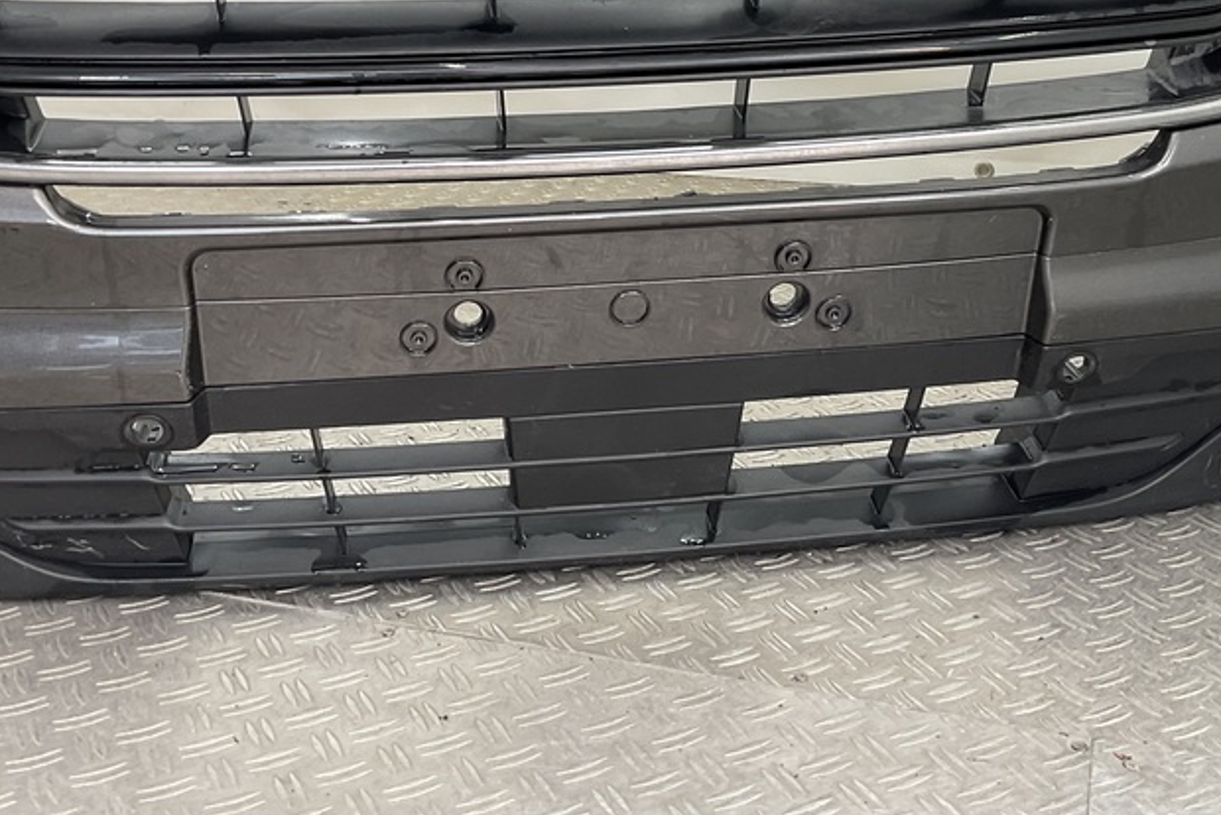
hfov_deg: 40.3
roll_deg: +0.7
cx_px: 575
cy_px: 91
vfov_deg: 26.7
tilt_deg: -12.0
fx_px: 1663
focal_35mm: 49
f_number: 1.8
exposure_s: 1/100
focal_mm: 3
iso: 32
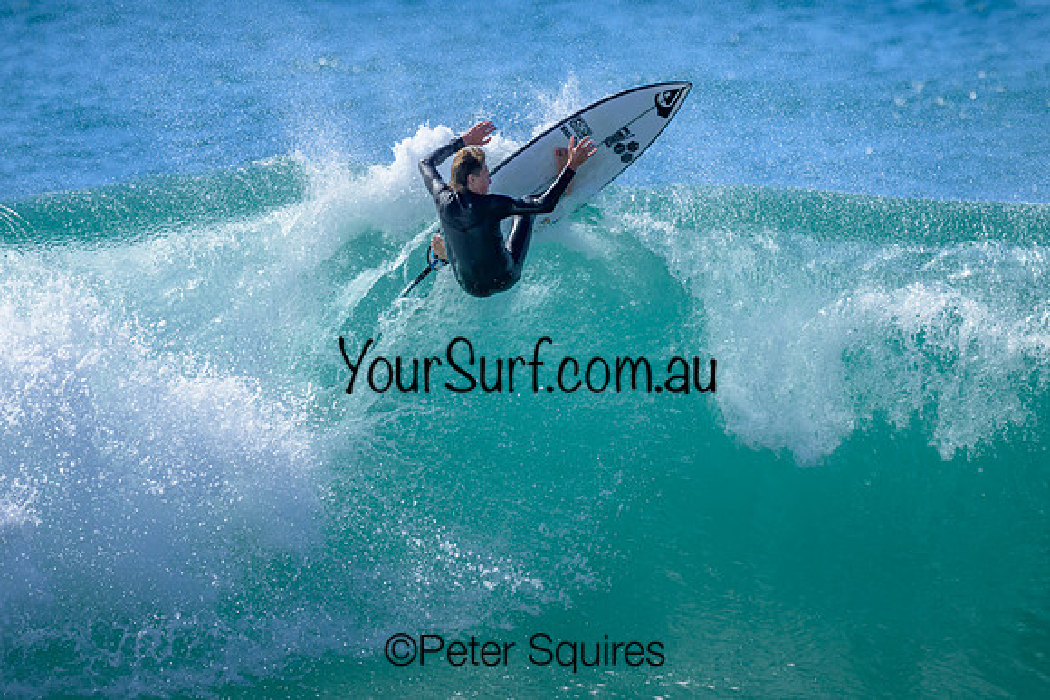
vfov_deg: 1.5
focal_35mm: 920
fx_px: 26851
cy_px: 297
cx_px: 502
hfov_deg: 2.2
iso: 360
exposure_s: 1/2000
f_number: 6.3
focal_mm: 800
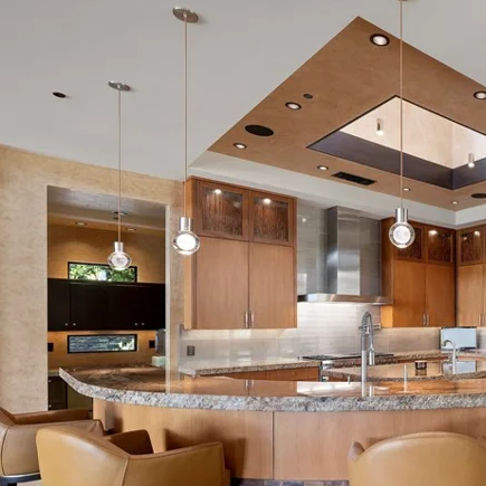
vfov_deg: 56.4
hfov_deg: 47.8
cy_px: 315
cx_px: 482
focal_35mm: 28
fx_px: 445
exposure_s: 1/1.25
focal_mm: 14
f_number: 8
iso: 500
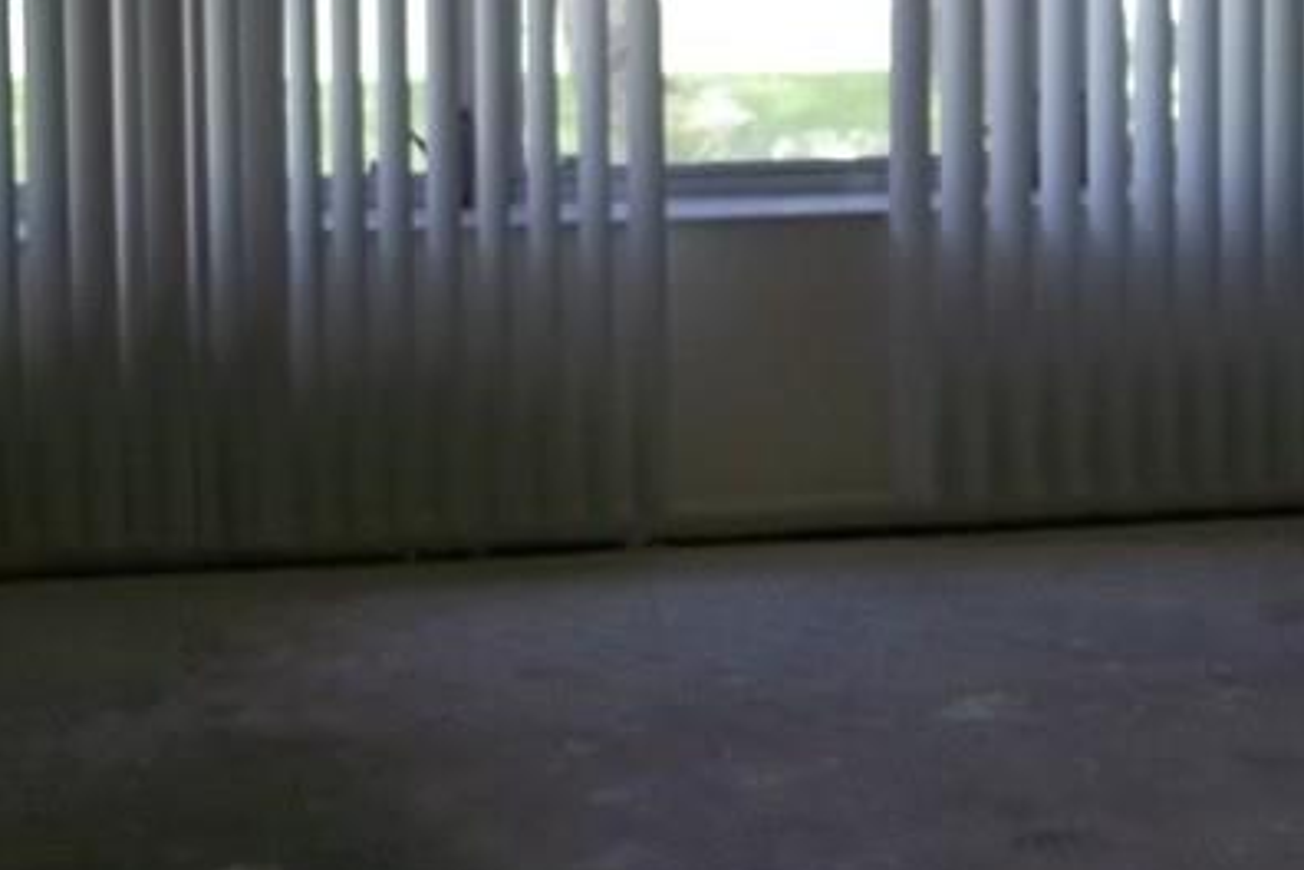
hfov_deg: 23.6
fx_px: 3115
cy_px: -191
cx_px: 836
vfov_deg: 15.3
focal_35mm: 86
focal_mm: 5.7
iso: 80
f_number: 2.9
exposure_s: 1/60
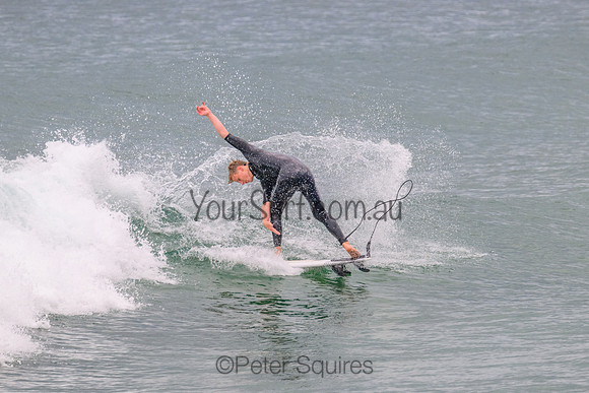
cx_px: 319
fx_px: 12941
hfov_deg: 2.6
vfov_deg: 1.7
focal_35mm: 791
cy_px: 179
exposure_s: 1/2000
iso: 1600
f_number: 11
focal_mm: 630
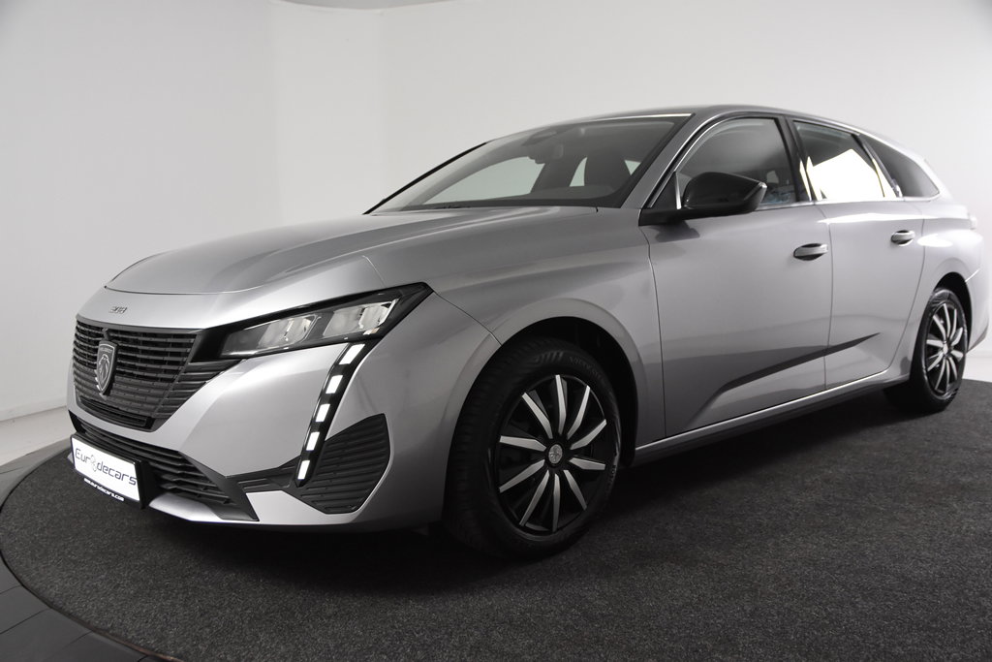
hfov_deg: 57.2
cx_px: 496
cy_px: 331
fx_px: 909
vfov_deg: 40.0
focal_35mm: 33
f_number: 4
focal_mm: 22
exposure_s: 1/60
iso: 1600
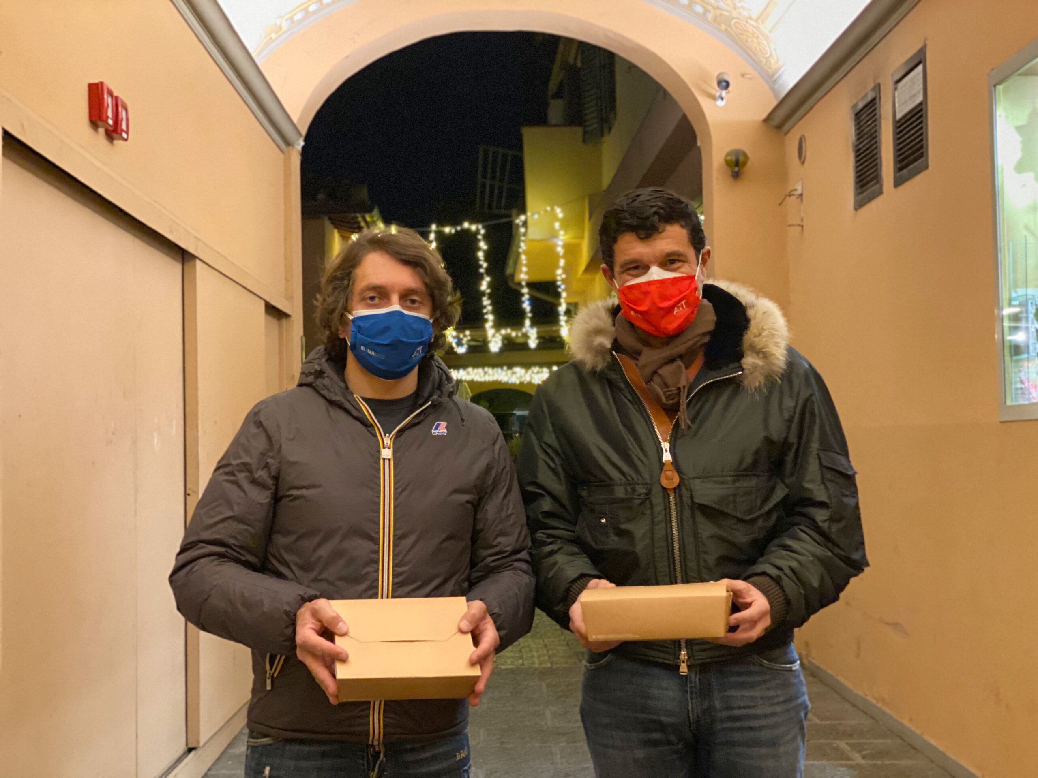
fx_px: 1559
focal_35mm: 52
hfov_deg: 36.8
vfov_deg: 28.0
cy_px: 389
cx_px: 519
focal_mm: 6
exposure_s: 1/14
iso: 640
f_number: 2
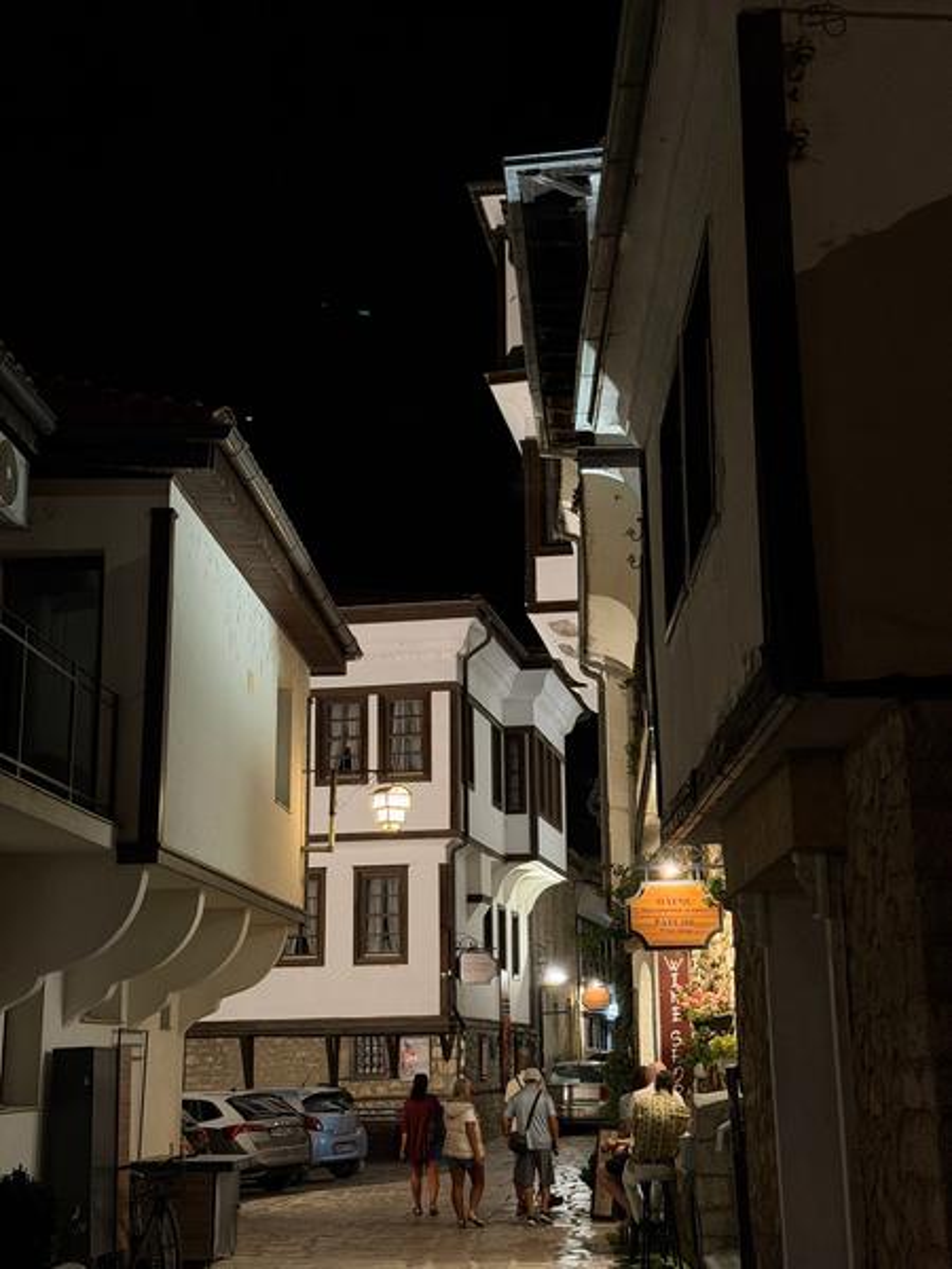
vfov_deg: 39.7
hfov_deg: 30.3
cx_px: 476
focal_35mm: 48
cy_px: 634
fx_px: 1760
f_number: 1.78
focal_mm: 6.76
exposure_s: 1/33
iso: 250
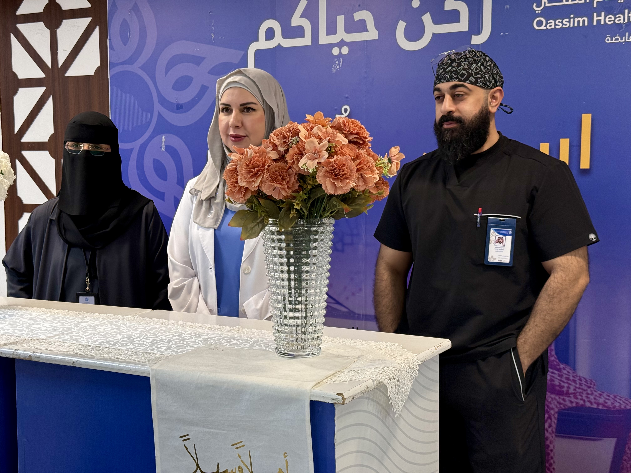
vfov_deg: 30.3
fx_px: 875
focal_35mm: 48
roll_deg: +0.8
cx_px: 316
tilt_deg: -5.0
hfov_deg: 39.7
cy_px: 236
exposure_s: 1/120
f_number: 1.78
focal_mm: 6.76
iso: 160
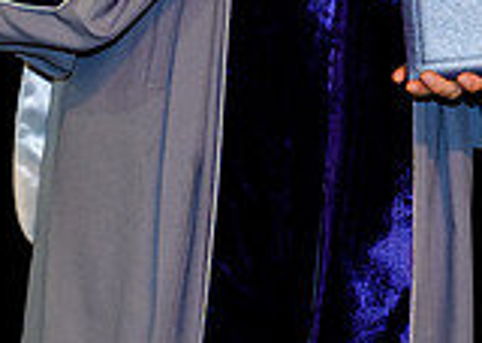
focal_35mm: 211
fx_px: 2886
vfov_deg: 6.7
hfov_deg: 9.4
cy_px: -213
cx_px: 593
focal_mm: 30.2
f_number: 4.5
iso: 800
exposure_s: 1/80
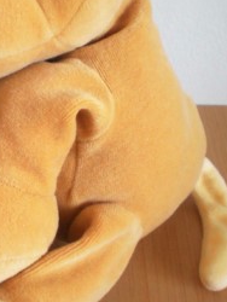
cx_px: 27
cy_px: 133
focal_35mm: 79
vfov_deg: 24.7
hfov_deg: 18.4
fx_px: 690
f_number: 3.1
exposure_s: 1/39.6
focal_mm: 6.3
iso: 200
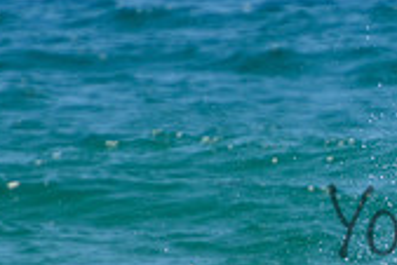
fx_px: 22670
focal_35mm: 2054
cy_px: 201
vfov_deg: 0.7
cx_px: 571
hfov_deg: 1.0
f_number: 5.6
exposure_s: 1/2000
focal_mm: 400
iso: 360
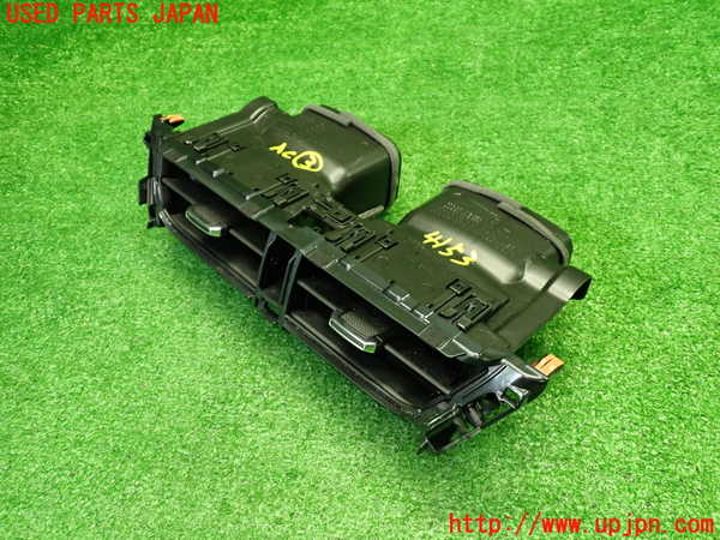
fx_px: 624
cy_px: 270
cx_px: 360
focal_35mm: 30
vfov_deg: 46.8
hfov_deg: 60.0
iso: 320
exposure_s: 1/30
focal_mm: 5.4
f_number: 2.3
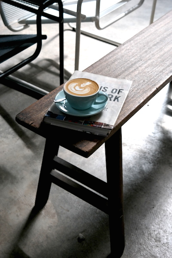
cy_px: 129
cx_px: 86
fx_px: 401
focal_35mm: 56
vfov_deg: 35.6
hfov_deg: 24.2
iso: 800
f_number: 4.5
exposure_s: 1/60
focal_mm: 37
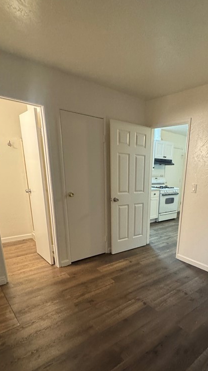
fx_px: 206
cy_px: 233
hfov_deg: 52.1
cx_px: 145
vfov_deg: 82.2
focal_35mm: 21
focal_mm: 2.22
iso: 1000
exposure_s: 1/60
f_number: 2.2
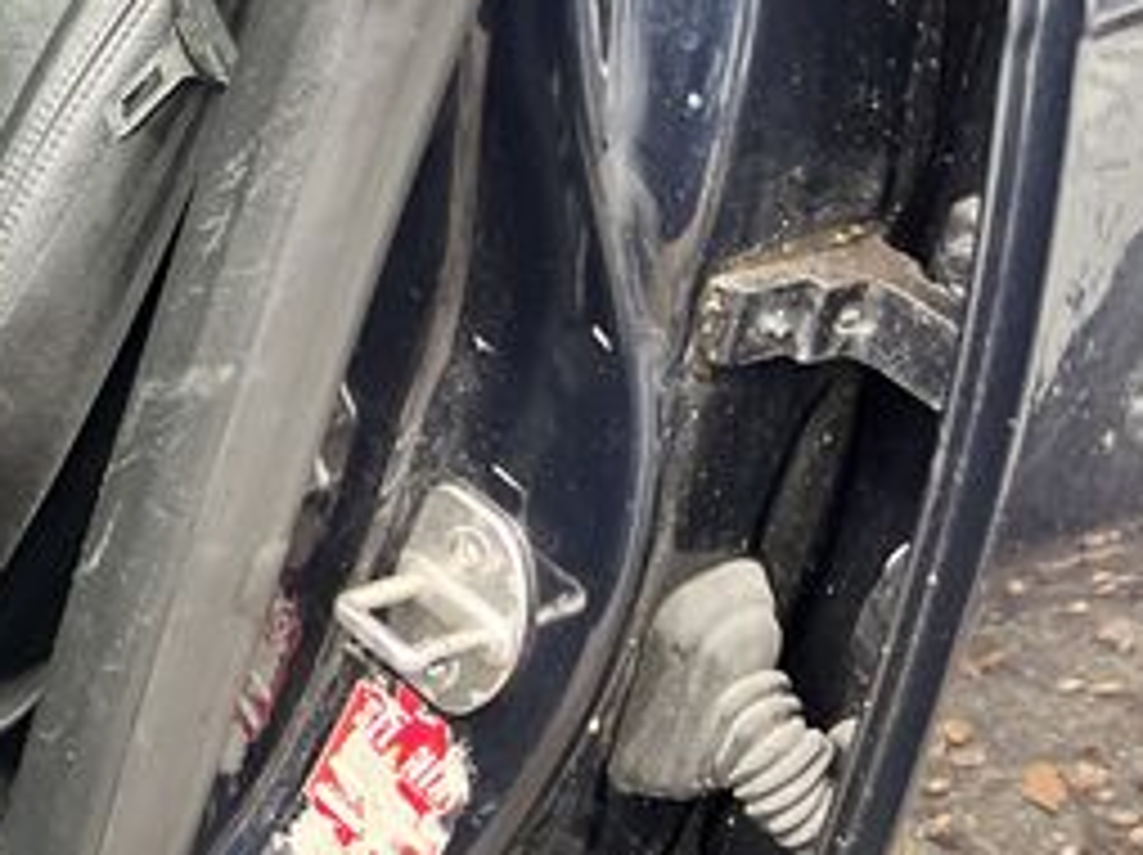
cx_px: -634
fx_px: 2705
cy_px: -68
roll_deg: +1.1
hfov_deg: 20.1
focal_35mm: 82
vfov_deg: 17.4
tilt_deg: -26.3
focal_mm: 5.7
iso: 100
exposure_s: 1/121
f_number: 1.5
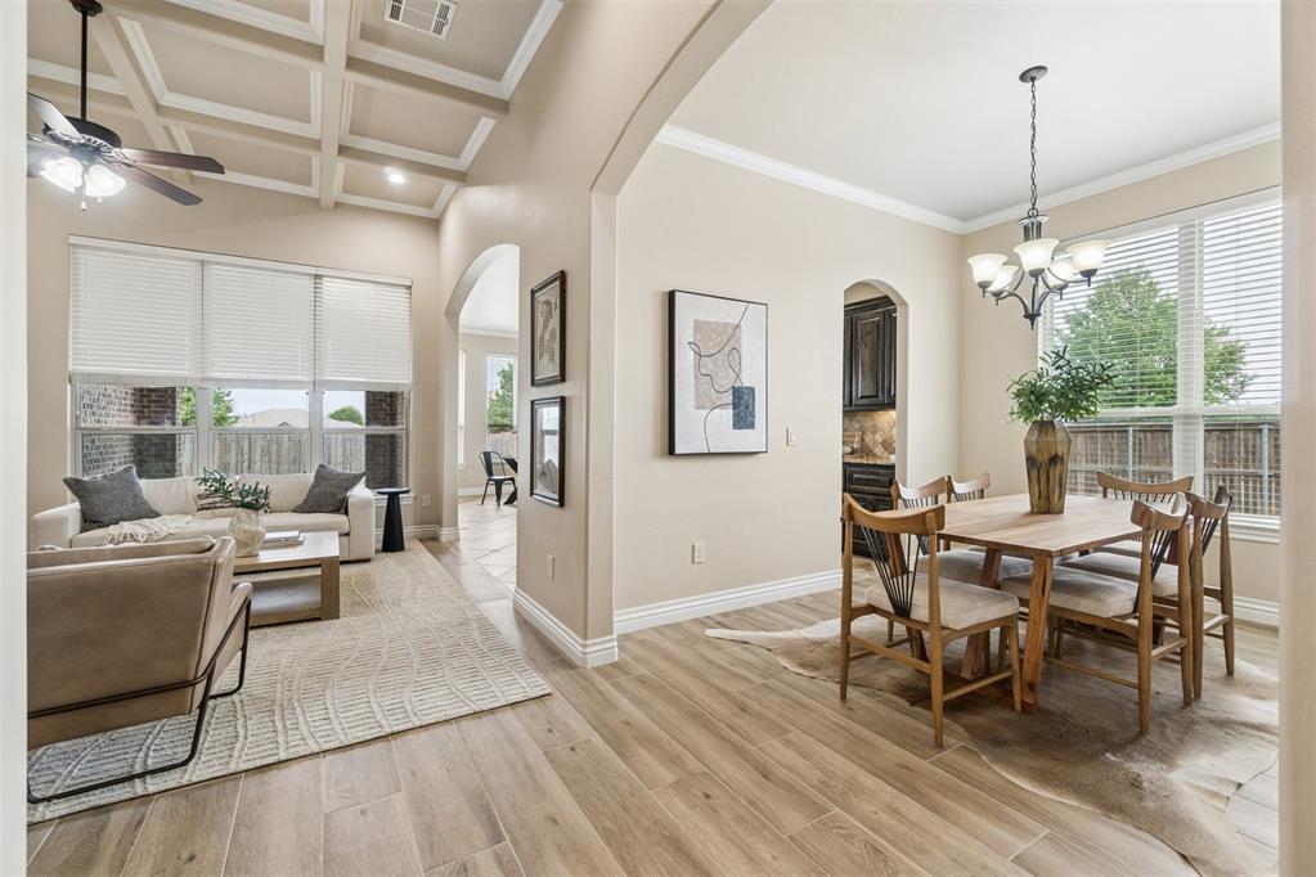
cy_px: 438
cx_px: 658
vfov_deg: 77.3
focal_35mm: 15
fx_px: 548
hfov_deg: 100.4
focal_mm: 10
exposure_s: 1/25
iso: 200
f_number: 6.3
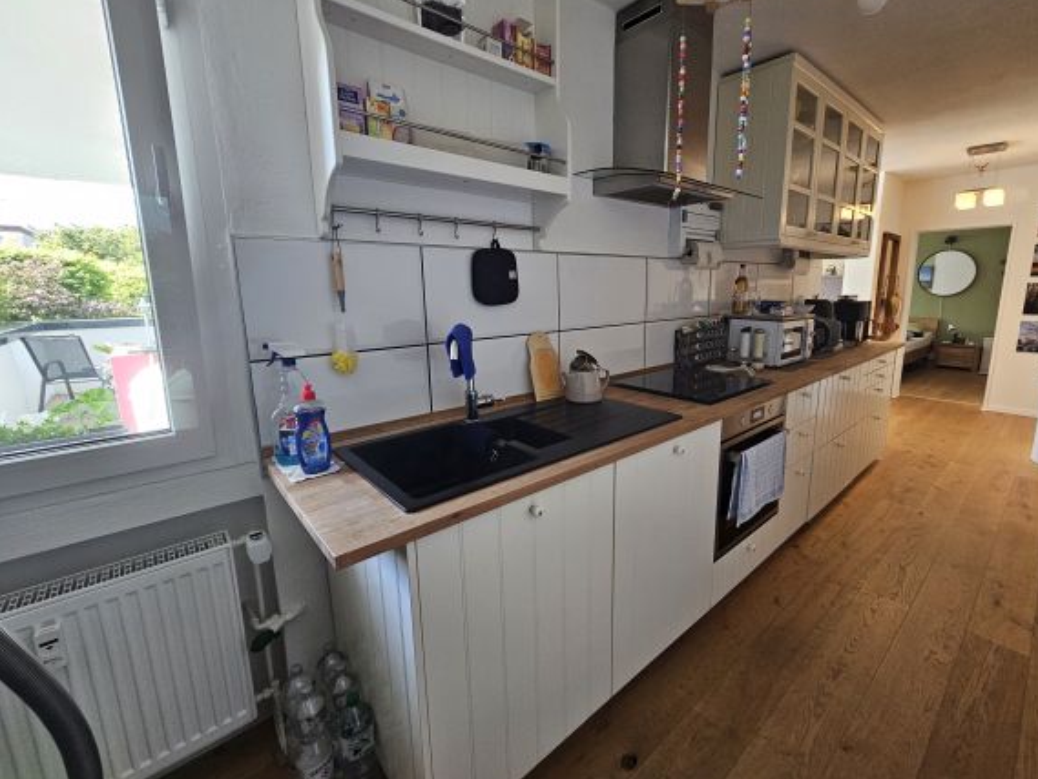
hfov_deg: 101.9
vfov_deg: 85.6
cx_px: 555
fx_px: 420
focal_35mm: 14
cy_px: 370
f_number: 2.2
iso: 320
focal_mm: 2.2
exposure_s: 1/50
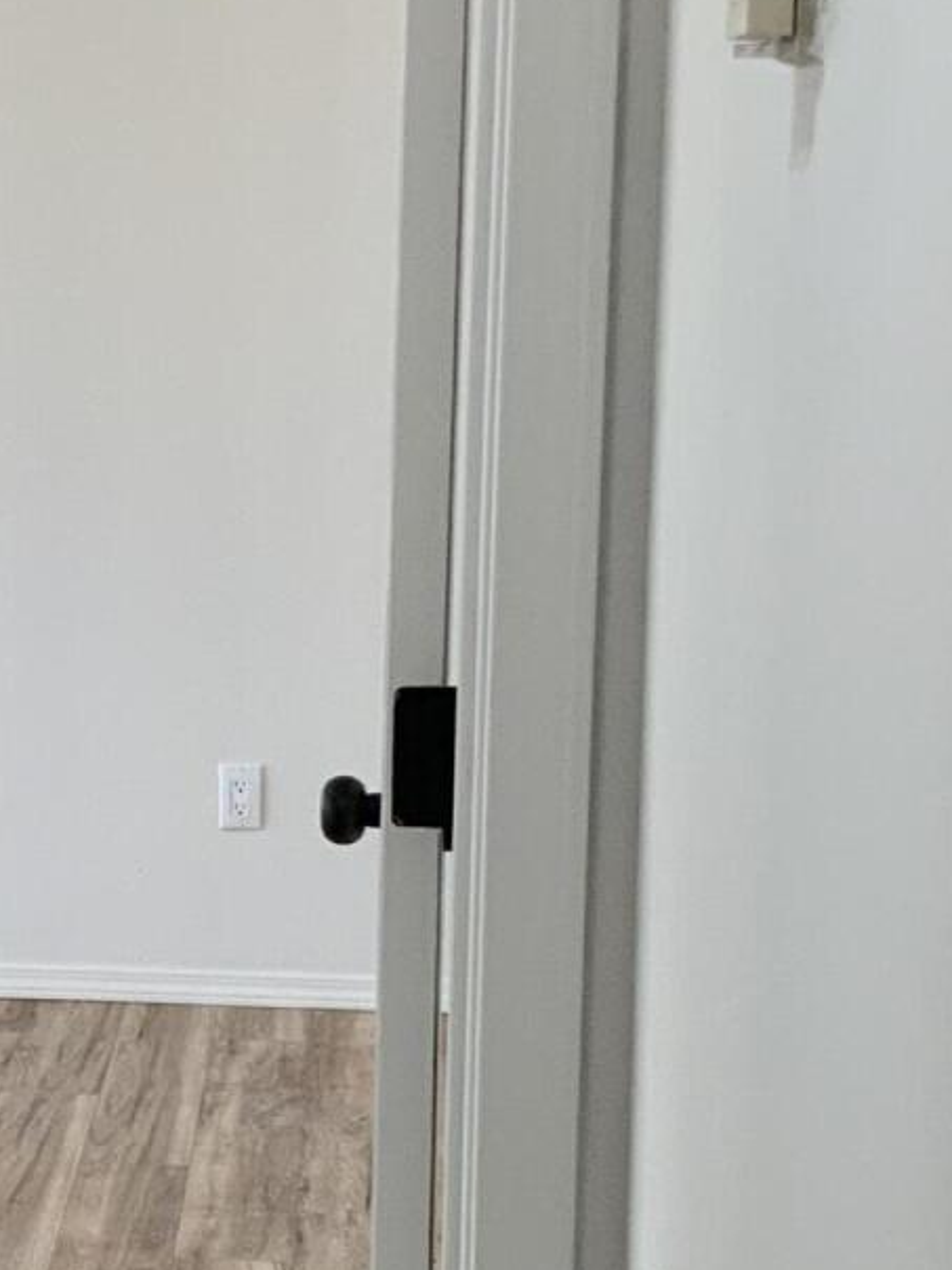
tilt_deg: -10.1
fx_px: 3520
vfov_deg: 20.3
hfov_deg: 14.3
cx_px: -492
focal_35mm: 96
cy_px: 877
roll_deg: +2.1
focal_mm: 3
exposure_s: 1/120
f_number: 1.8
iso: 64
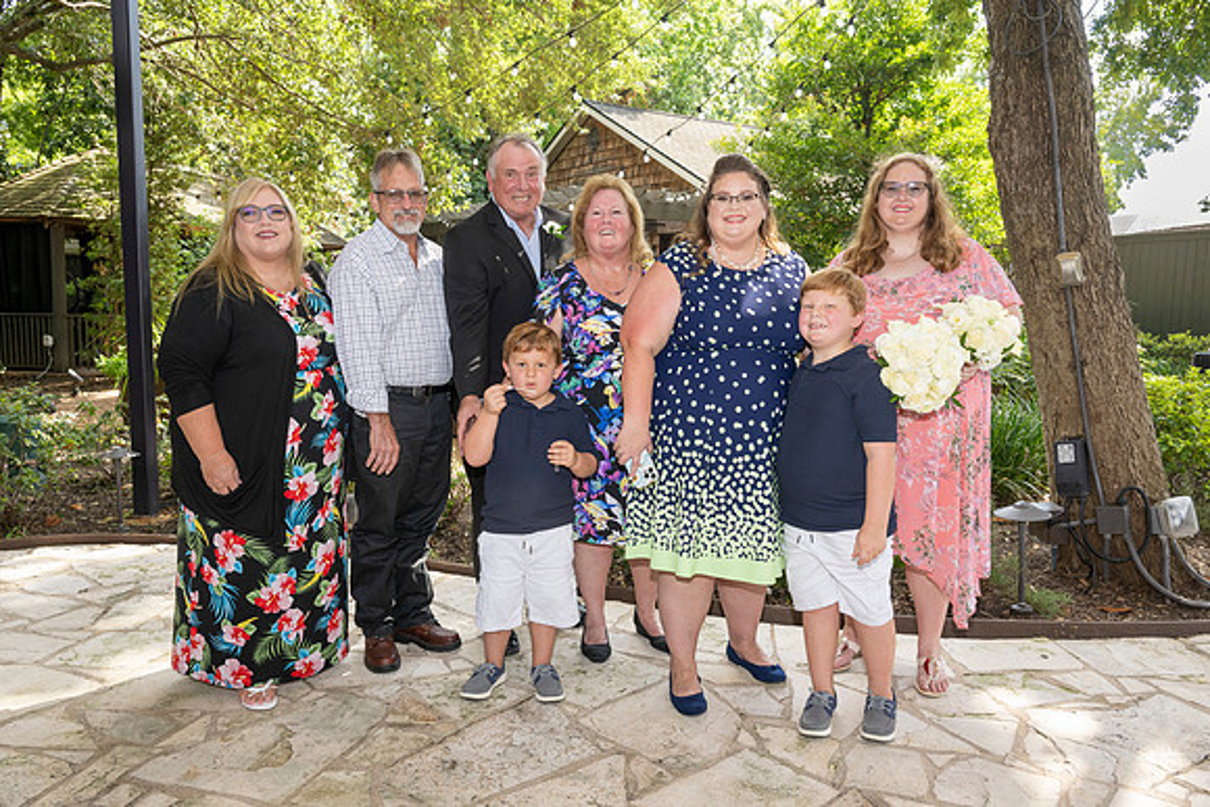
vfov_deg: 48.0
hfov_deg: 67.4
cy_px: 404
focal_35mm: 27
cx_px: 605
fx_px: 908
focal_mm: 27
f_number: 6.3
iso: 400
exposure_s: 1/160
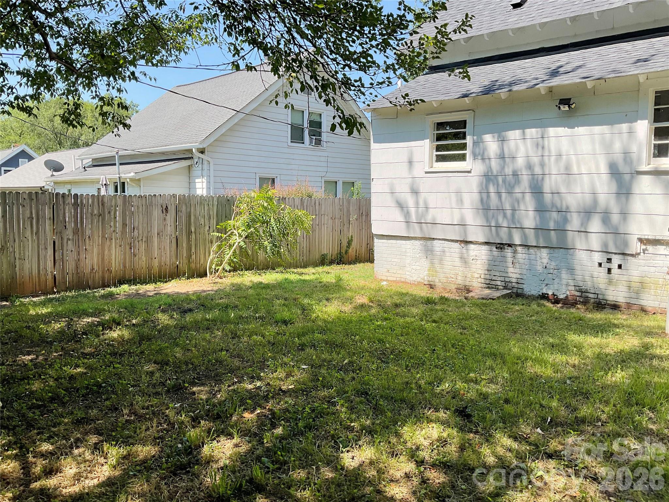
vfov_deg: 48.2
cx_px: 334
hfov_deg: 61.7
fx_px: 560
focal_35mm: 29
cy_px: 251
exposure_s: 1/962
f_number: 1.8
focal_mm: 3
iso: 16
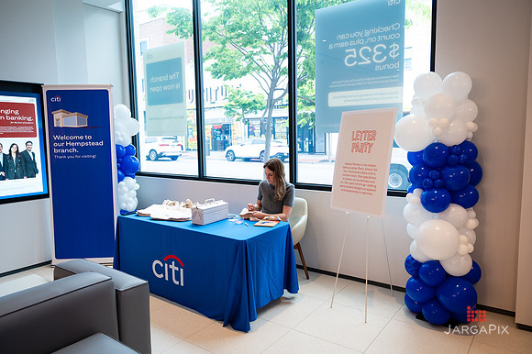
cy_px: 176
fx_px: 372
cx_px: 269
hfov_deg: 71.1
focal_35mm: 25
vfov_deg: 50.9
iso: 1000
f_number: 3.2
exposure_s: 1/250
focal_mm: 24
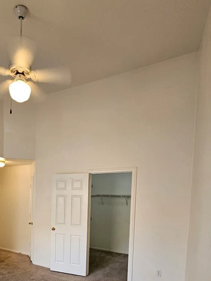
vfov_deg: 71.3
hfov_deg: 57.6
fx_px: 179
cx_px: 50
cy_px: 210
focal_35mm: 22
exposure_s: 1/60
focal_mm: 2.2
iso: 160
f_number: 2.2
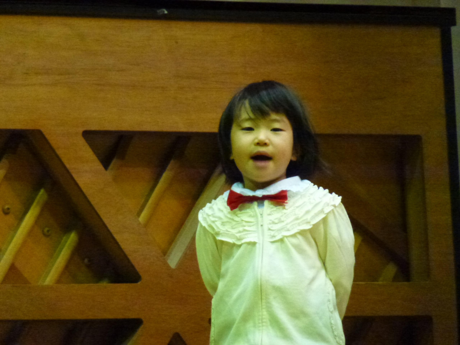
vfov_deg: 3.9
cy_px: 172
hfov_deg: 5.2
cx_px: 230
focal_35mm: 384
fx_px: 5103
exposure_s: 1/25
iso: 1600
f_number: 5.9
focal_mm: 68.8
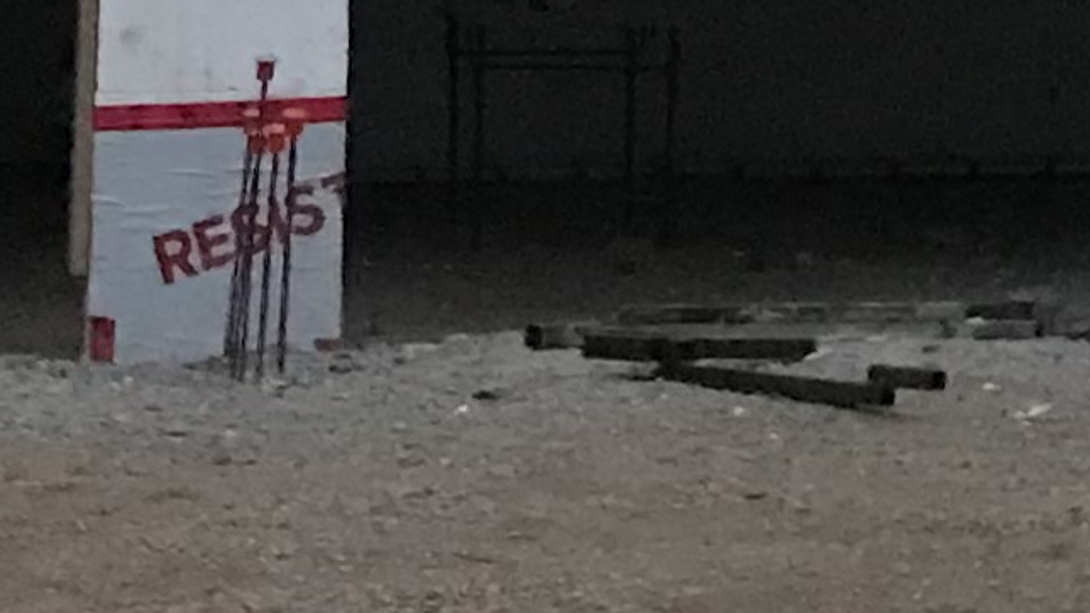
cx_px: 885
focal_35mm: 191
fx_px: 5519
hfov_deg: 11.2
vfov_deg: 5.7
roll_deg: +0.7
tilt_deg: +14.8
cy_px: -1539
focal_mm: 3.99
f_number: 1.8
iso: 100
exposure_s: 1/5
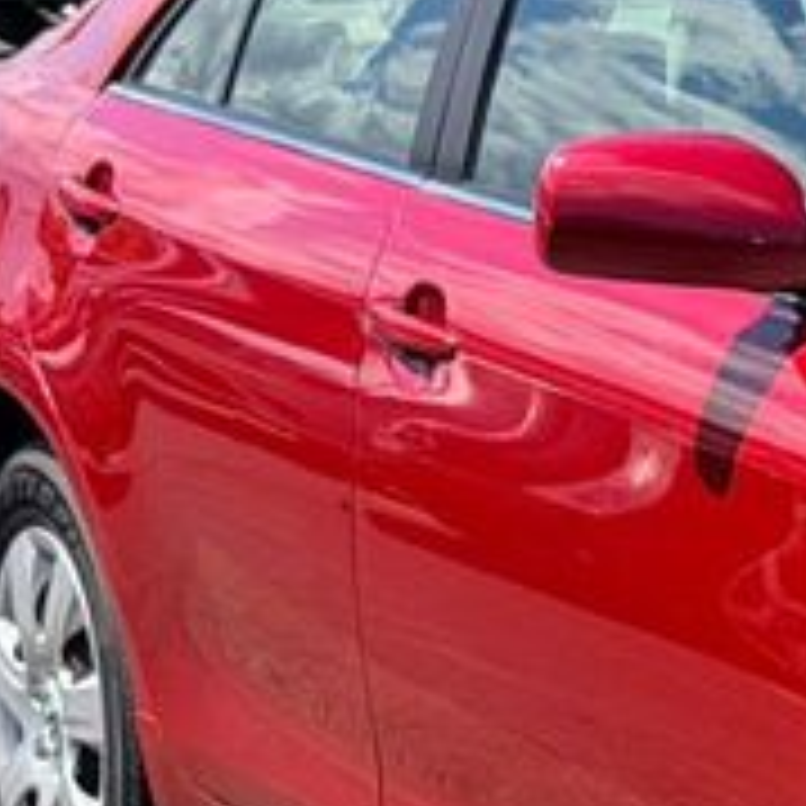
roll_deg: +1.4
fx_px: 6401
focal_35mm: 243
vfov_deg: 7.2
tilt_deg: -9.2
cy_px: 693
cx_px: 1855
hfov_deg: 6.9
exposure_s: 1/4329
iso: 80
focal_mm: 6.76
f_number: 1.78
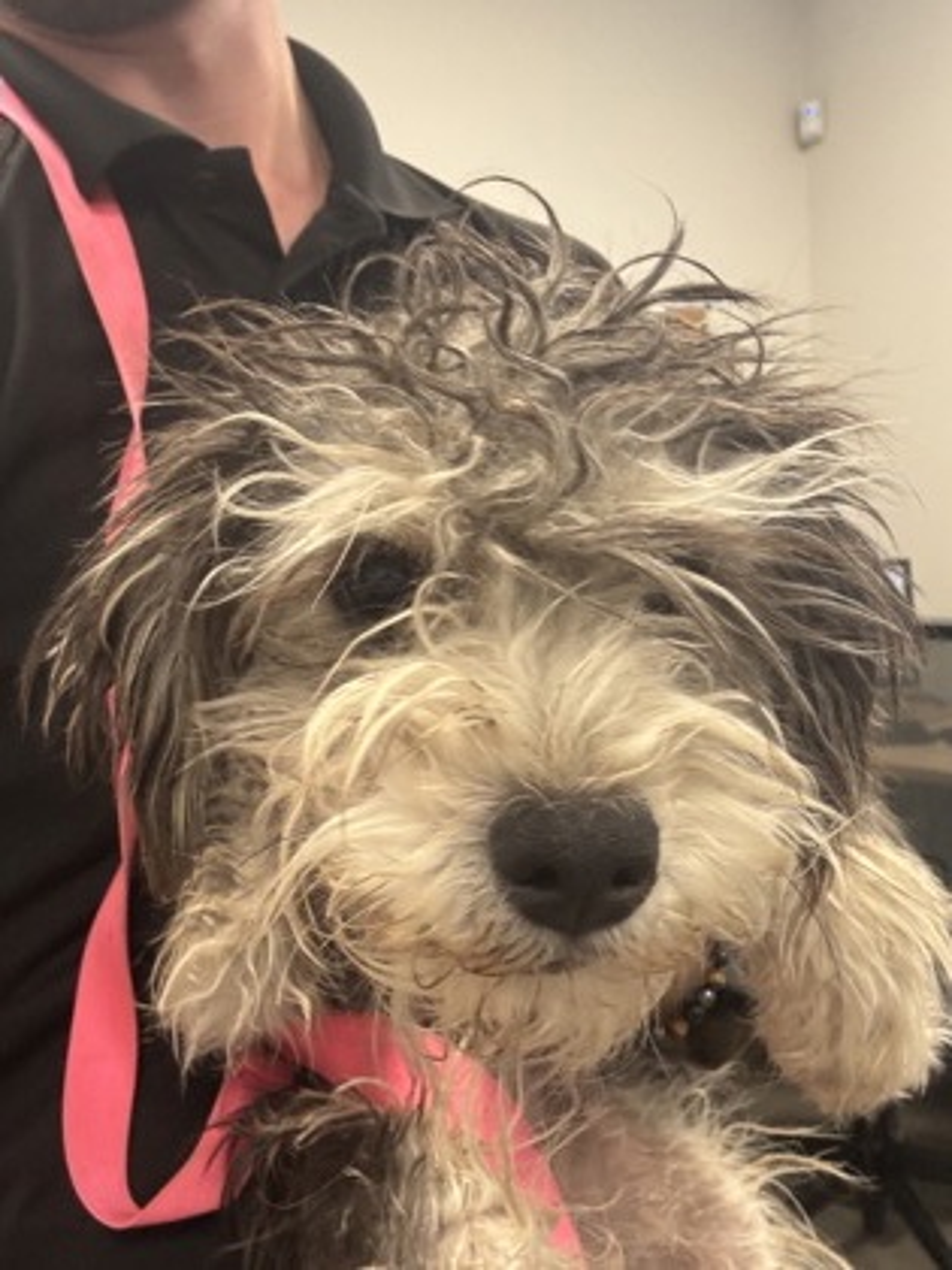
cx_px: 476
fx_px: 1100
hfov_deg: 46.8
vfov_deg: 60.0
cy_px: 635
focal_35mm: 30
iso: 160
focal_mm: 2.69
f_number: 1.9
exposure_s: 1/60
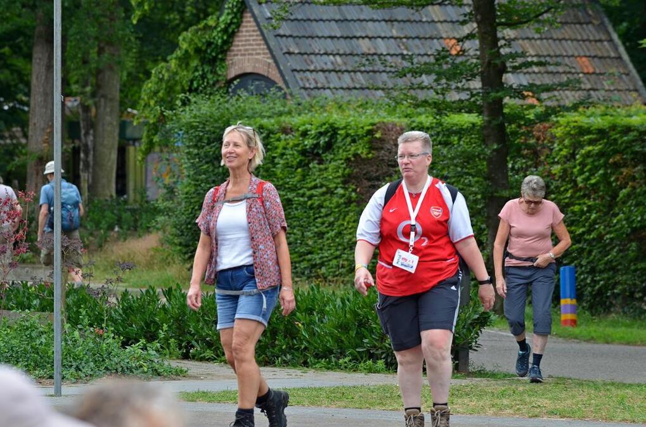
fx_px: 5101
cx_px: 323
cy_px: 214
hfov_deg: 7.2
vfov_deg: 4.8
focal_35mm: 285
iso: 400
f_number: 4.8
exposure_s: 1/350
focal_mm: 190
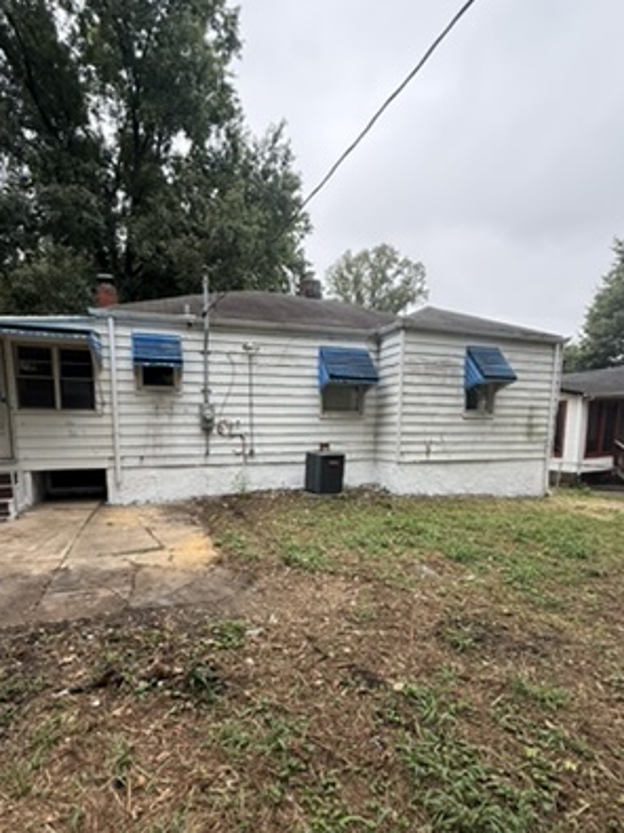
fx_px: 409
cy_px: 485
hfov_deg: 74.5
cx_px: 282
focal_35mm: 17
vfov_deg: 90.3
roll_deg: +0.2
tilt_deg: -6.5
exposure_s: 1/151
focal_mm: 2.22
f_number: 2.2
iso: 64
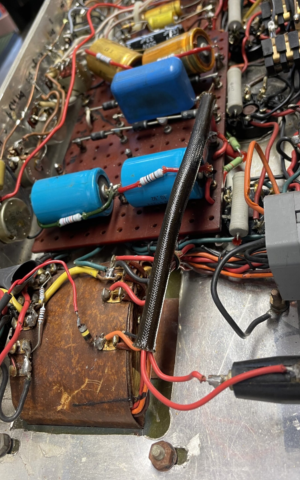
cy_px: 201
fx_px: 432
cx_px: 144
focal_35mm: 33
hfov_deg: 38.3
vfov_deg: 57.8
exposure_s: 1/50
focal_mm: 4.2
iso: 80
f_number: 1.6
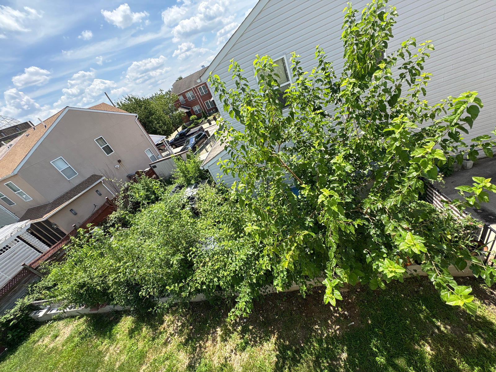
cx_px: 248
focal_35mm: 14
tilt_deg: -29.7
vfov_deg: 85.7
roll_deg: +25.1
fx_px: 201
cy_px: 186
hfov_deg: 102.1
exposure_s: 1/796
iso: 40
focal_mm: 2.22
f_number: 2.2
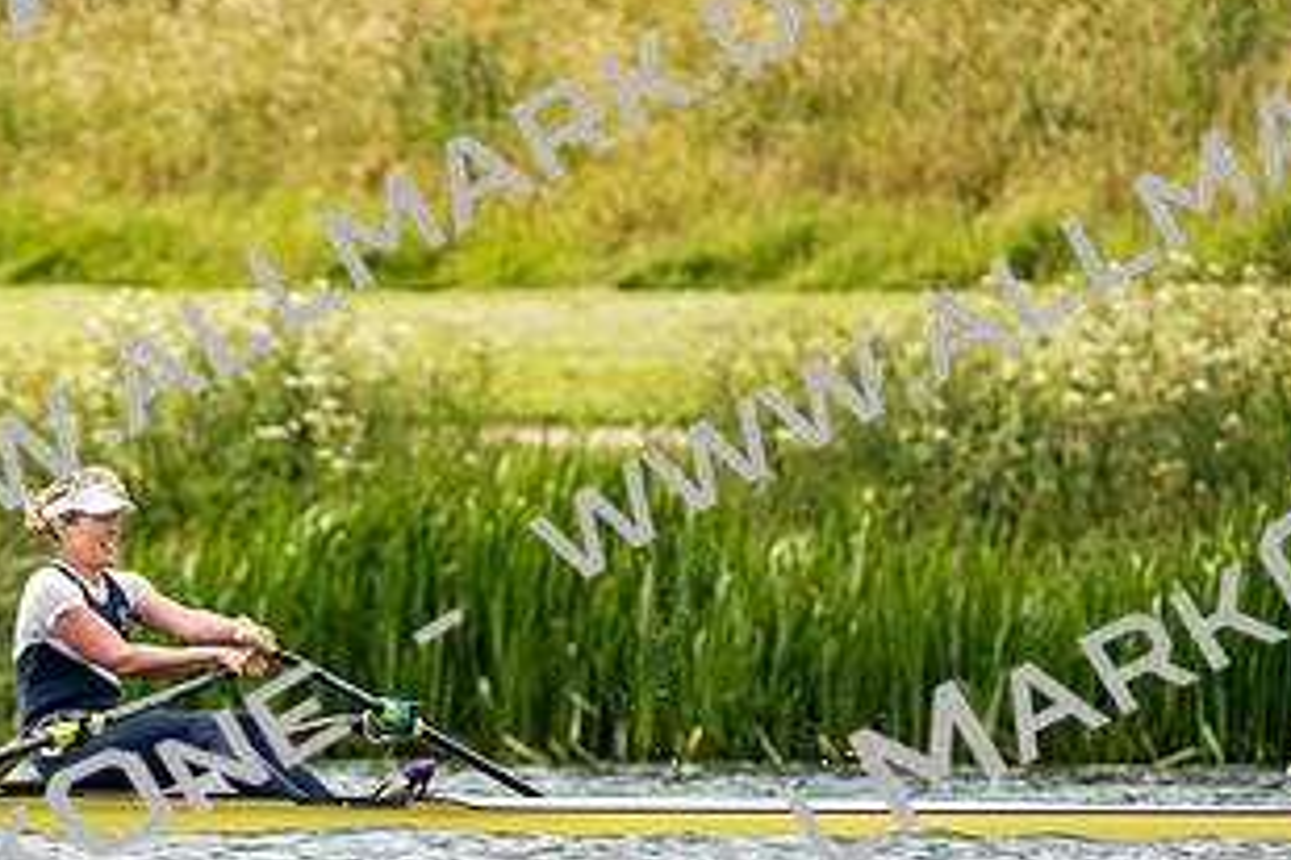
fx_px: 40376
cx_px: 226
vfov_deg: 1.2
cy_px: 649
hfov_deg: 1.8
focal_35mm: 1126
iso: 400
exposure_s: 1/2000
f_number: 6.3
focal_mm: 600
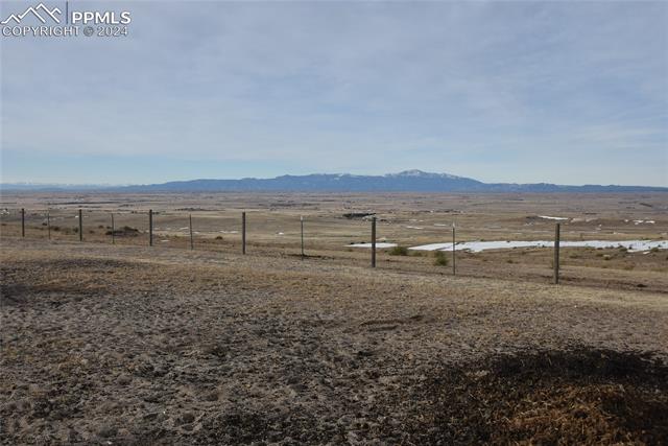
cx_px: 334
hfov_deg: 53.1
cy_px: 223
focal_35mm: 36
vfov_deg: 36.9
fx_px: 668
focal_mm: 24
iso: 320
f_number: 8
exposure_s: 1/500
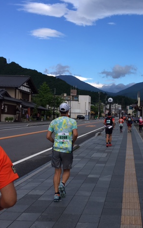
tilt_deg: +1.9
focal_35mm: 42
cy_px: 114
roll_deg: -2.0
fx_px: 262
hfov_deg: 29.9
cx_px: 112
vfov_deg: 47.2
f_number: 2.2
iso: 25
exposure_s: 1/574
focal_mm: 4.15
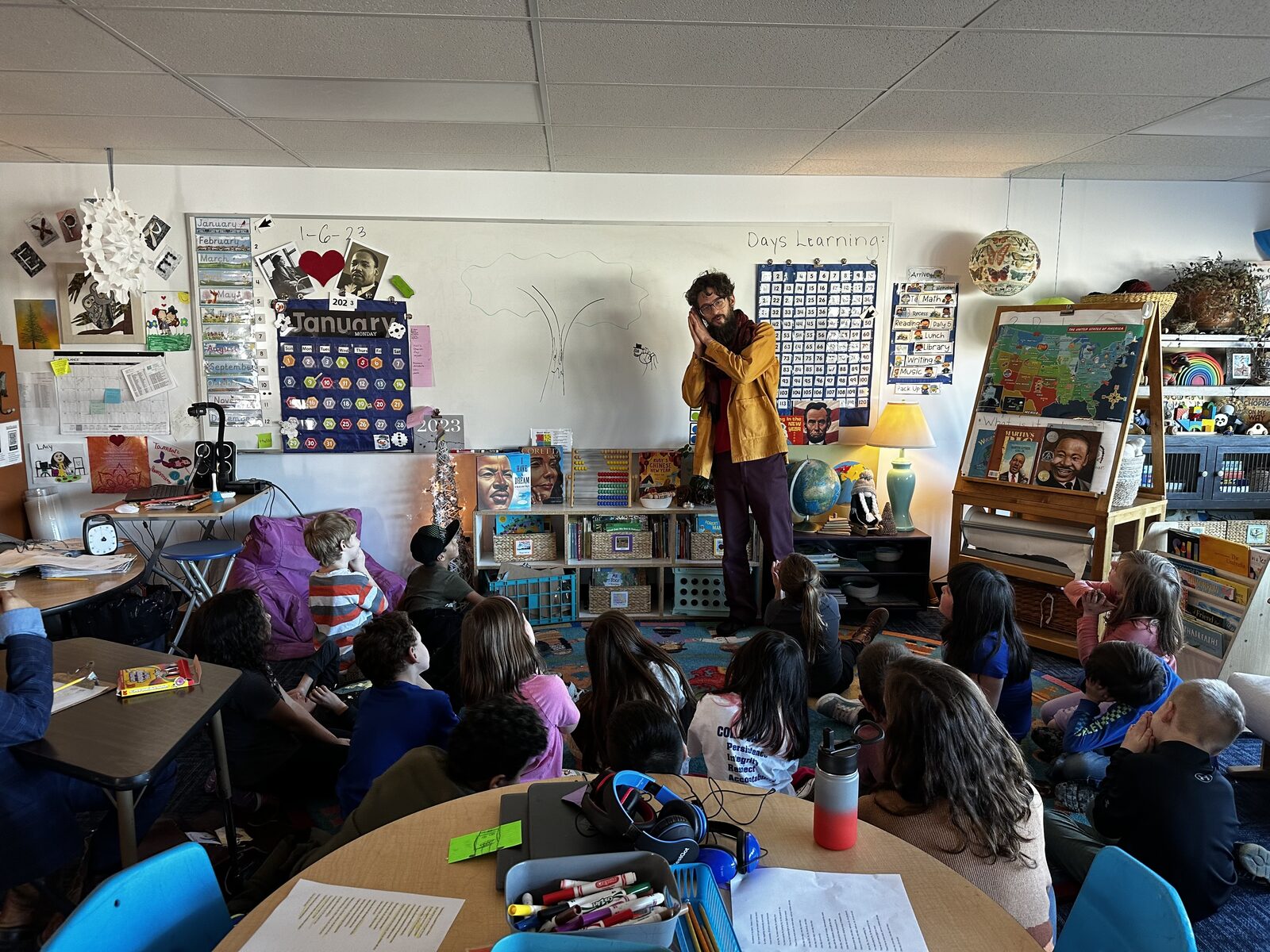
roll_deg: +0.5
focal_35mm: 24
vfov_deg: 56.8
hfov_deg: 71.6
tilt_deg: -9.6
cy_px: 476
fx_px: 881
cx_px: 635
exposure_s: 1/60
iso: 125
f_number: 1.78
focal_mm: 6.86
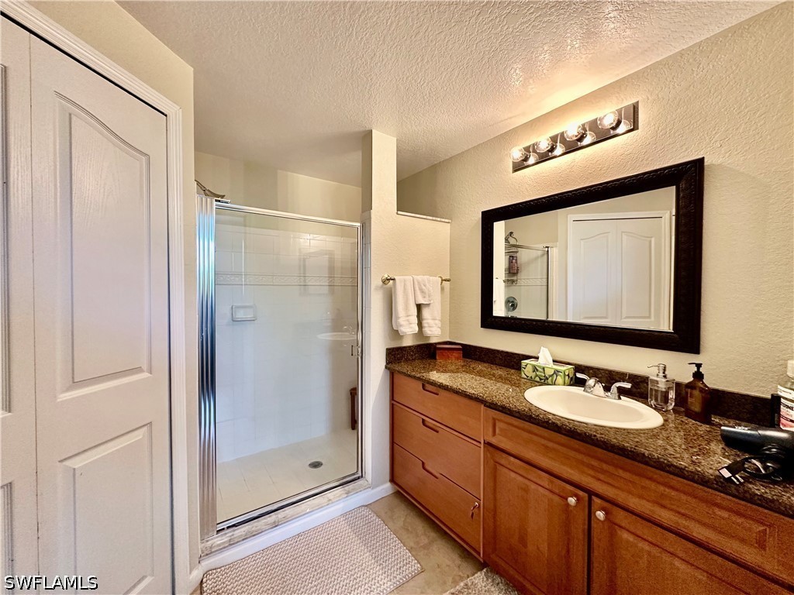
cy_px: 298
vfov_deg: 85.7
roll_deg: +0.0
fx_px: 321
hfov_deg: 102.1
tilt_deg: -0.7
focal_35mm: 14
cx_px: 397
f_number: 2.2
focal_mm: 2.22
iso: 320
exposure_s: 1/120
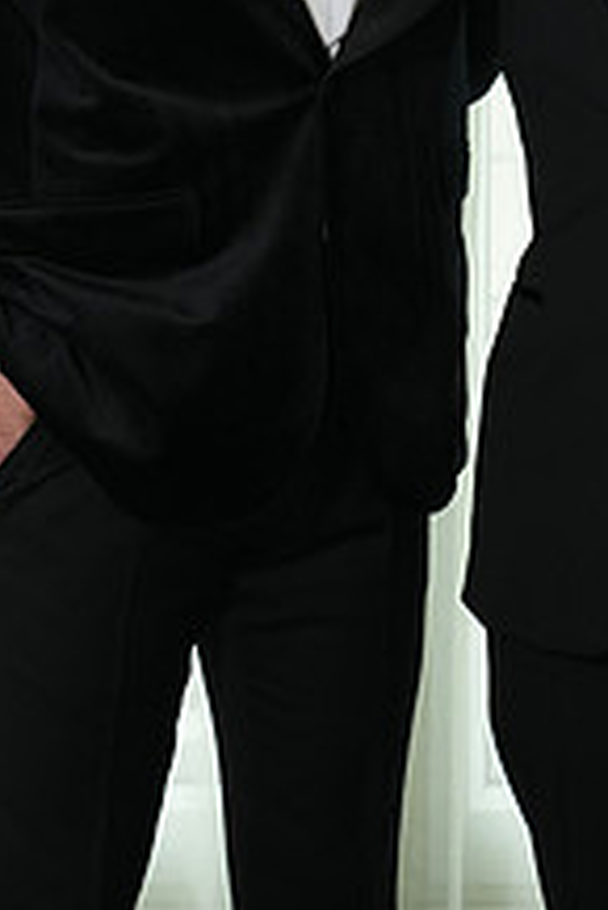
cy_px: -147
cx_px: 455
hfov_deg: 9.5
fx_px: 3642
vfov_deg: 13.9
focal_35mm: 144
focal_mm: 54
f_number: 4
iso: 800
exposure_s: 1/200
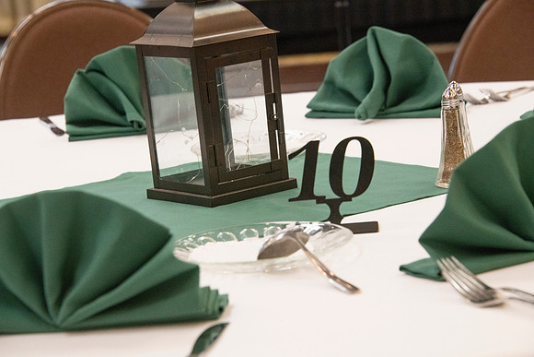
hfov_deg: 16.4
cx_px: 267
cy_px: 178
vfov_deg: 11.0
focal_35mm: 125
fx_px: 1855
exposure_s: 1/125
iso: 8000
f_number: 8
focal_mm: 125
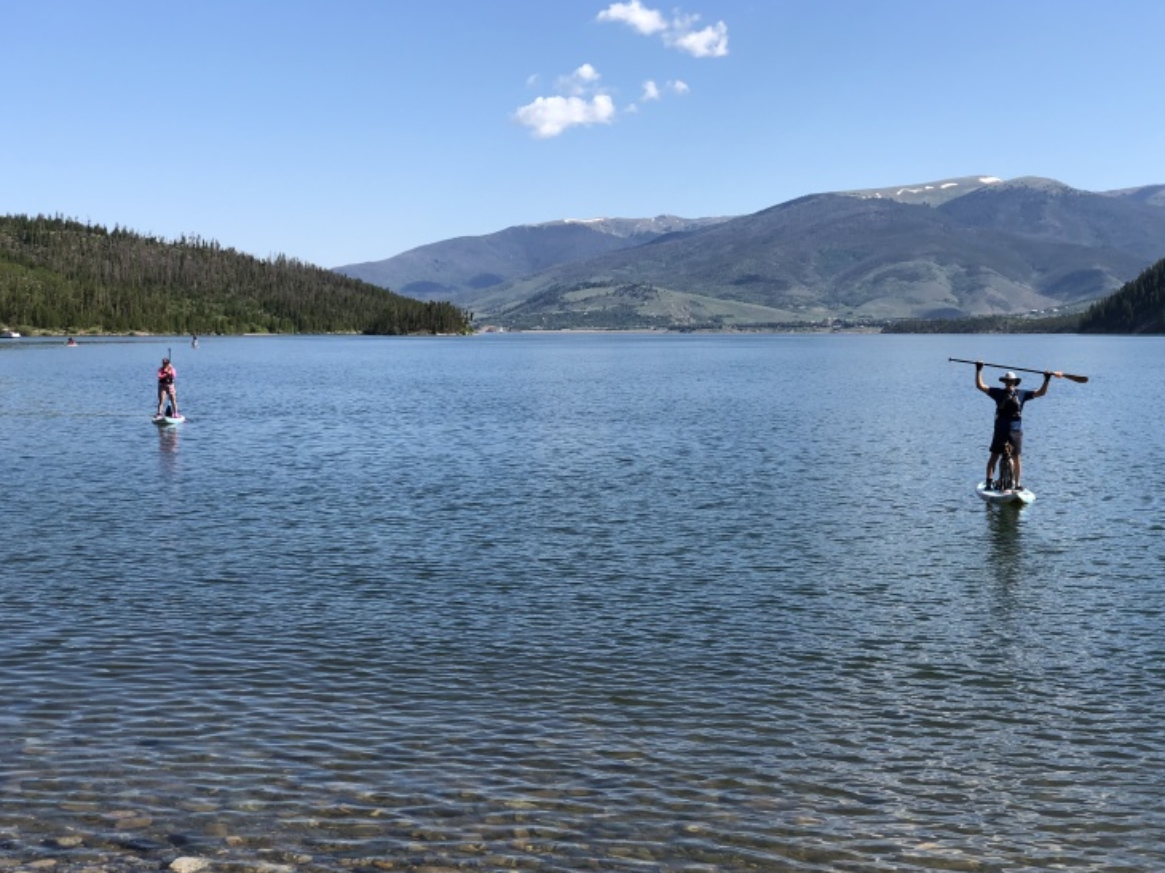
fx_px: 1918
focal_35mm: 57
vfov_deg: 25.6
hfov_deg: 33.8
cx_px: 629
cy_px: 445
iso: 16
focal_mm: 6
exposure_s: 1/941
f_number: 2.4
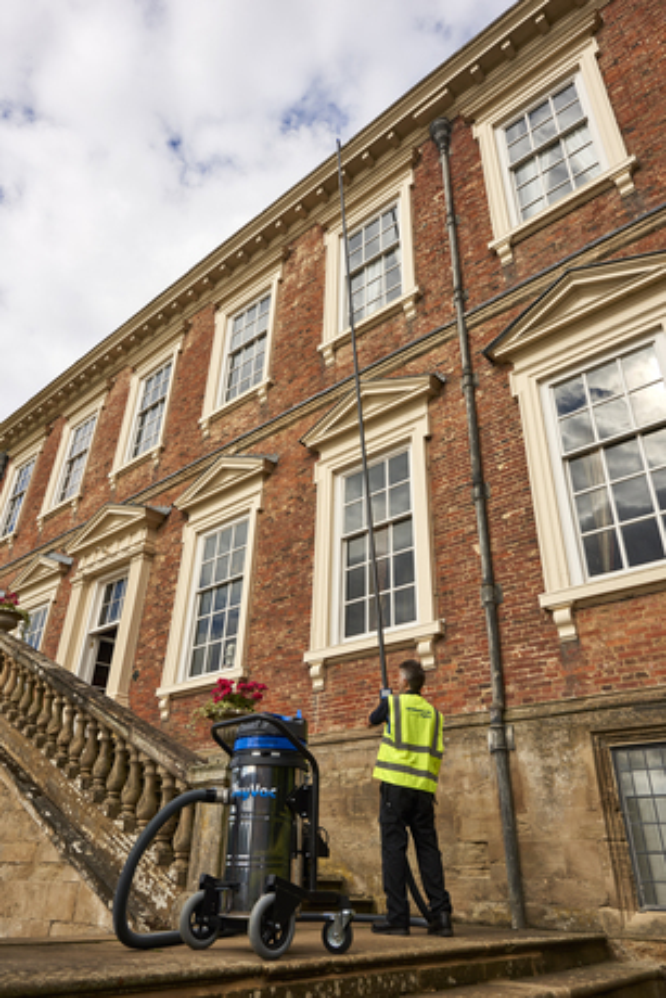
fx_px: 665
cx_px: 333
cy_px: 499
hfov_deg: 53.2
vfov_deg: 73.7
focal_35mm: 24
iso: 64
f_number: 9
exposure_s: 1/200
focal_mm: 24
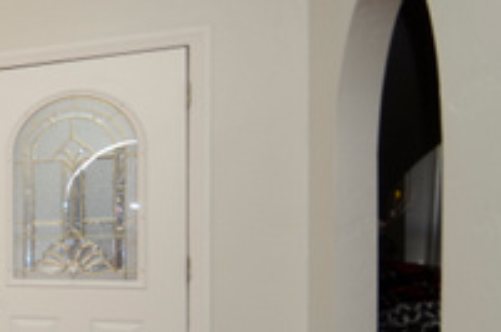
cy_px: 230
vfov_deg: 25.4
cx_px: -292
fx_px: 730
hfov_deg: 25.6
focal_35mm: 53
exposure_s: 1/250
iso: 100
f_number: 3.5
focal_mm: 11
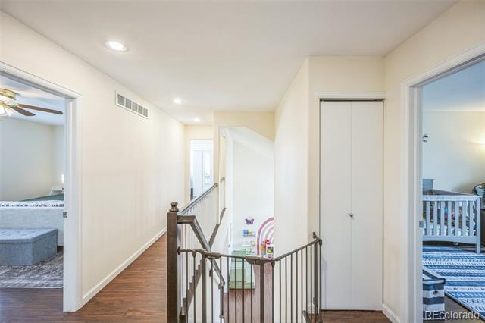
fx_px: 189
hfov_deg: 104.3
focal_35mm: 14
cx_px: 242
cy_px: 162
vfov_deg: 81.1
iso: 400
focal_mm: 14
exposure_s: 1/20
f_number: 7.1
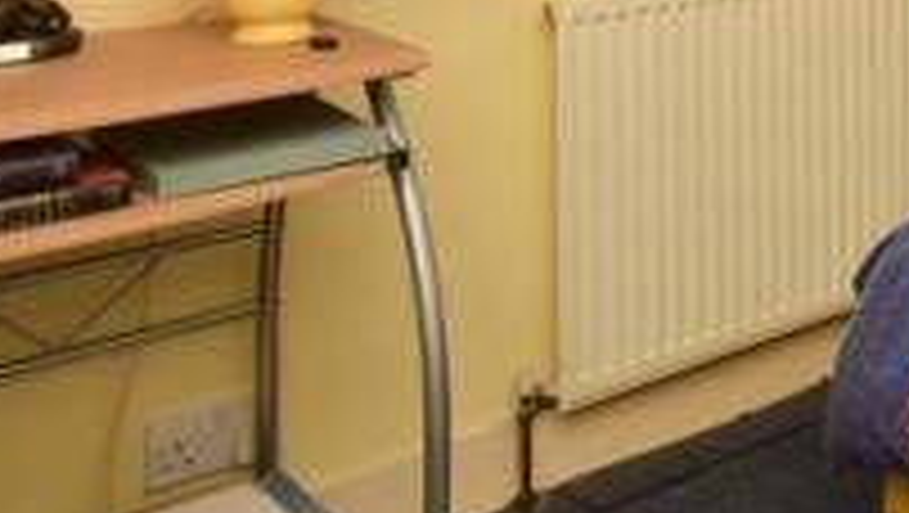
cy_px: -281
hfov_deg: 31.9
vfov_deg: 20.0
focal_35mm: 51
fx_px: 1230
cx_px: 1152
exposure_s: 1/10
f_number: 5.6
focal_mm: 10
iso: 400
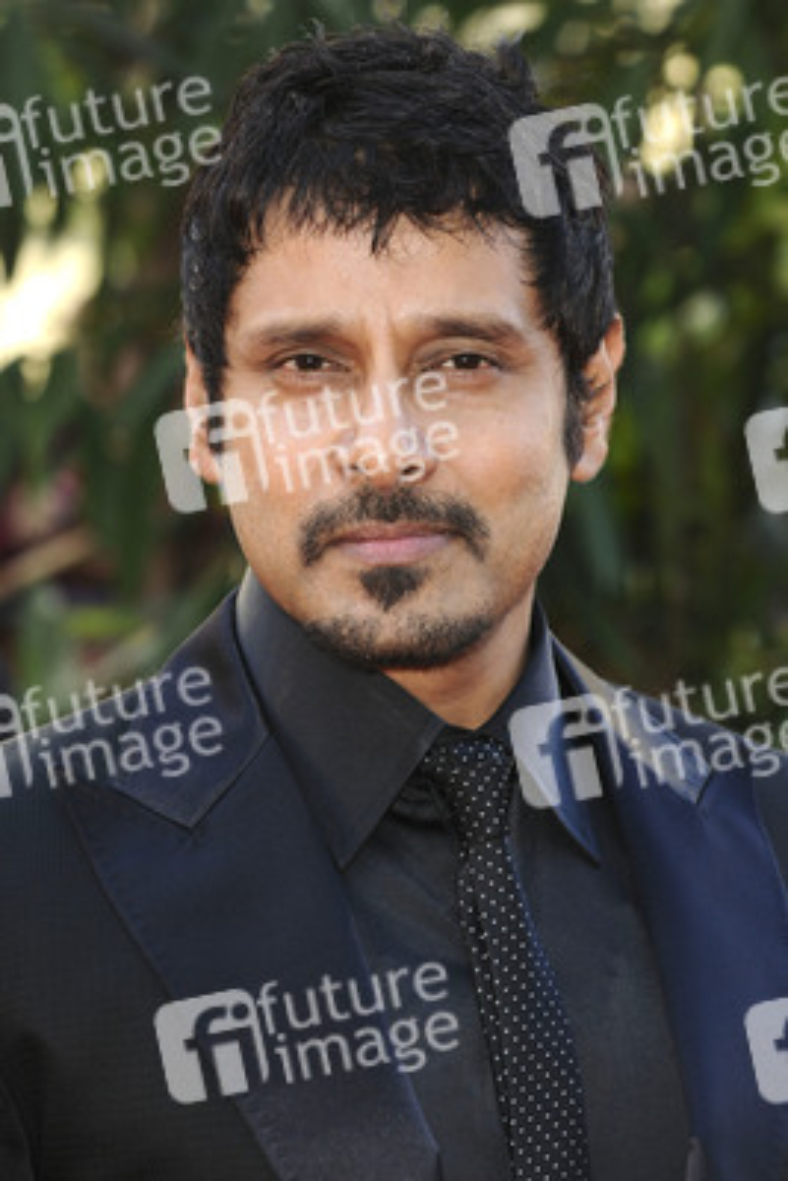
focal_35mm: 180
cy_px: 590
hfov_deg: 7.6
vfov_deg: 11.4
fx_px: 5904
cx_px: 394
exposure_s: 1/250
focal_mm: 120
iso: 400
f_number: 5.6
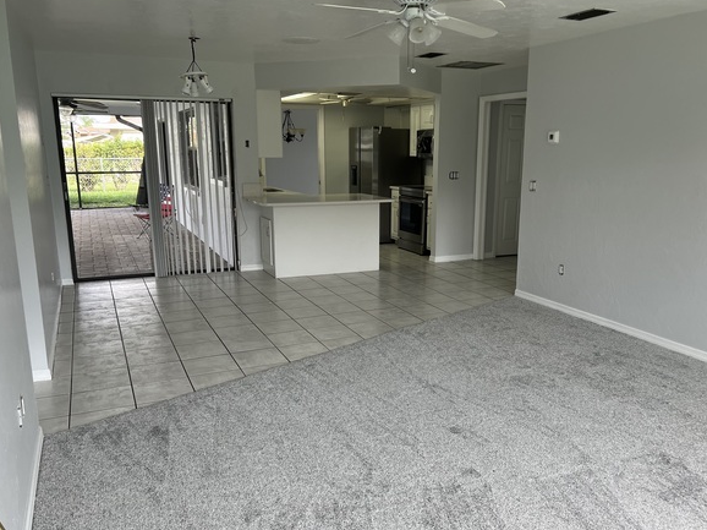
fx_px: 612
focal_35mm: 30
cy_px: 288
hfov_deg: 59.9
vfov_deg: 46.7
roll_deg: +0.5
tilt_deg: -13.4
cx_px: 381
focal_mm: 5.7
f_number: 1.5
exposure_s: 1/162
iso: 50
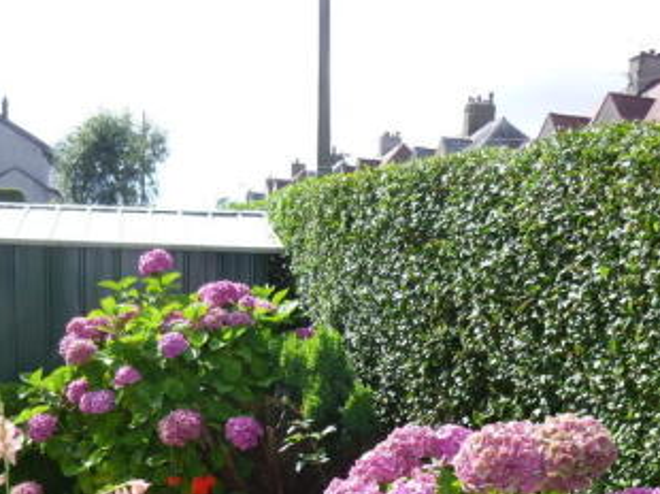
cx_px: 293
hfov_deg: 40.4
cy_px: 448
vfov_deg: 29.5
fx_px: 895
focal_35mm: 47
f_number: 3.3
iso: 100
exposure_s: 1/500
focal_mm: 4.5
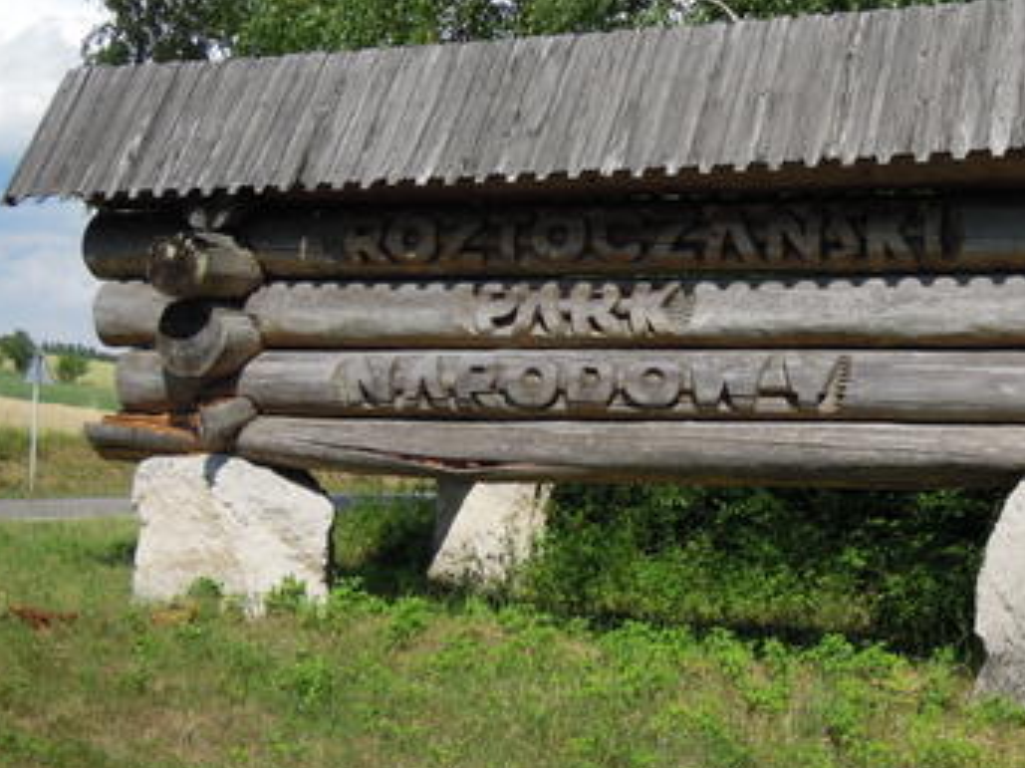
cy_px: 272
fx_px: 1658
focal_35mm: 56
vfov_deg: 26.0
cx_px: 678
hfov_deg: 34.1
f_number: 3.3
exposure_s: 1/1250
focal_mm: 7.2
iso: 160
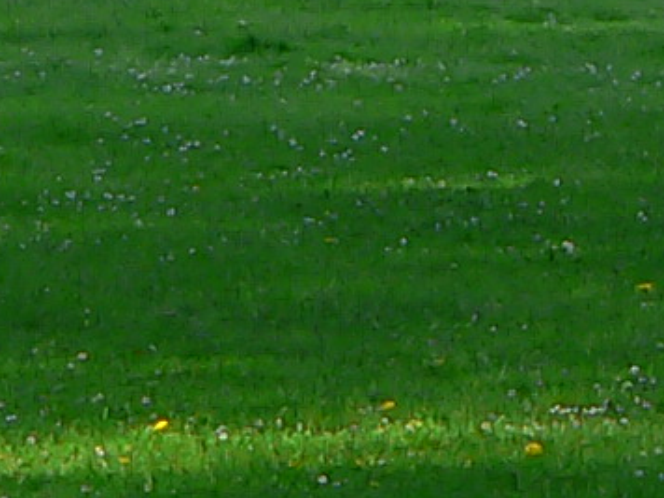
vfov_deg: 1.7
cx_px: 796
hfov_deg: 2.3
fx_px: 16554
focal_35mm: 863
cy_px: -918
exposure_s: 1/160
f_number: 4
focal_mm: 20
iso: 80
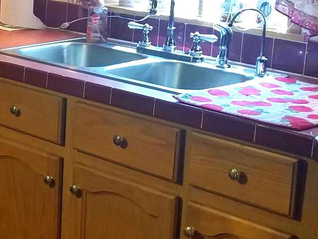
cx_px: -150
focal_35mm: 96
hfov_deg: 18.3
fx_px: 882
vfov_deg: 15.3
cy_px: 58
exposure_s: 1/60
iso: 64
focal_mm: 4.2
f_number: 1.7
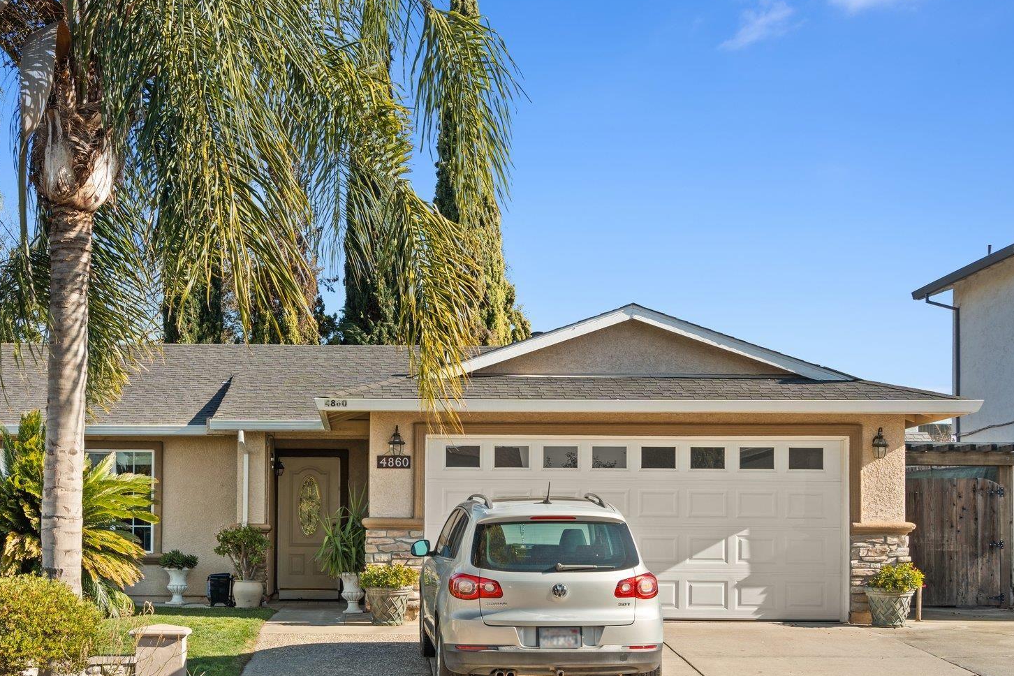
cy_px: 422
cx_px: 336
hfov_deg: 35.9
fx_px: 1549
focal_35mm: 55
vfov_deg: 24.6
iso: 100
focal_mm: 39
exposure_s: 1/40
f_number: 8
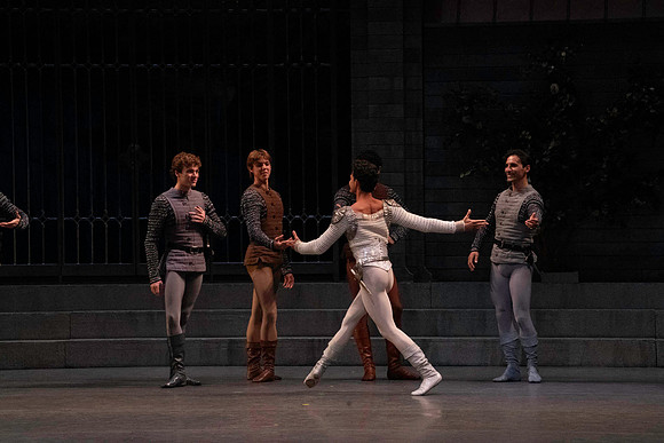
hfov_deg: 10.3
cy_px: 222
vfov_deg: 6.9
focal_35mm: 200
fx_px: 3690
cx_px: 332
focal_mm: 200
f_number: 13
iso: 16000
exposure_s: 1/400
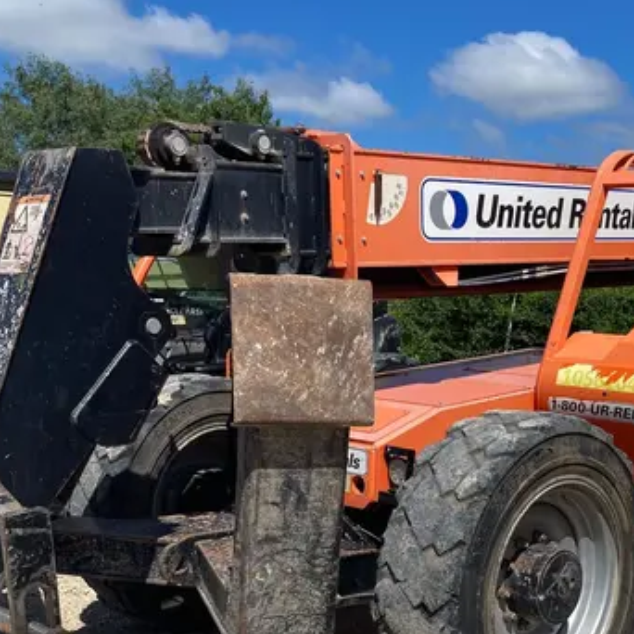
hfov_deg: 31.6
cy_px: 501
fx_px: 1098
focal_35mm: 53
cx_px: 475
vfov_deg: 31.4
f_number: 1.8
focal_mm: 3.99
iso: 25
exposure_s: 1/3472
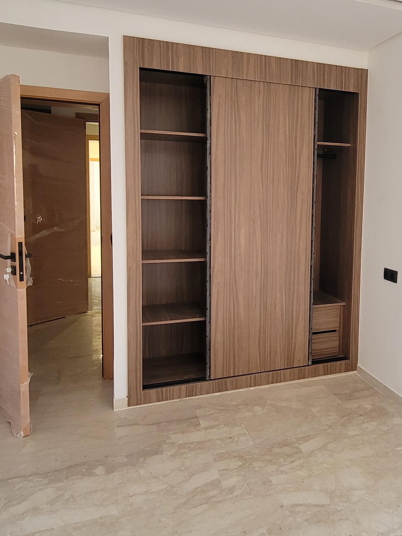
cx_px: 290
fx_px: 403
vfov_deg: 66.9
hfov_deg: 51.3
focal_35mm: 26
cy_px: 228
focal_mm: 2.2
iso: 200
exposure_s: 1/50
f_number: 2.2
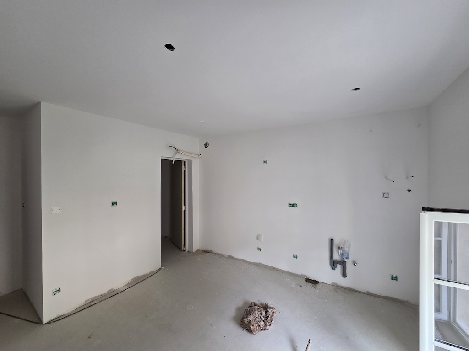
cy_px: 176
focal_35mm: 13
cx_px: 234
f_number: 2.2
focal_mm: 2.2
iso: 250
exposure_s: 1/100
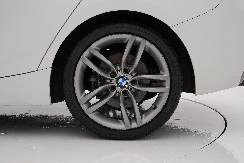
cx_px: 122
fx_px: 376
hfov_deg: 35.9
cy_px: 82
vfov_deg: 24.4
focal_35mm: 56
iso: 200
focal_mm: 37
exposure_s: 1/50
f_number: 10
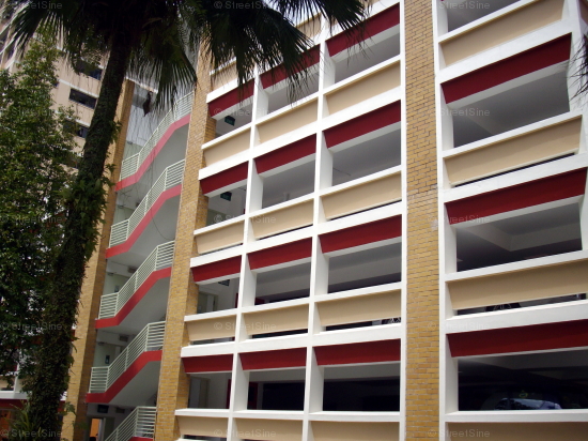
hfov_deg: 50.2
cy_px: 220
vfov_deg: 38.6
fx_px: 628
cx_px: 294
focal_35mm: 37
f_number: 5.6
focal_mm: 6.2
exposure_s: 1/320
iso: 80
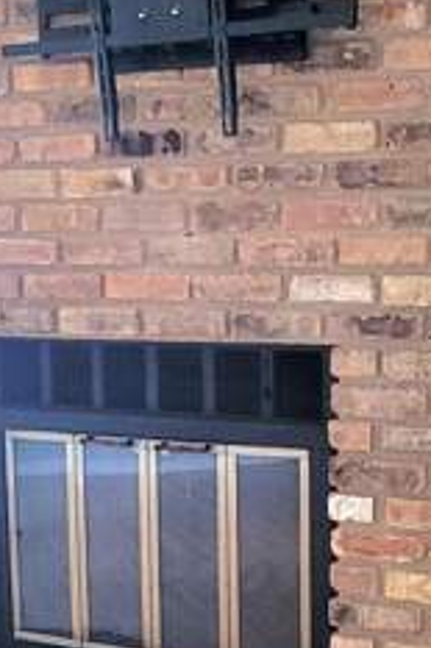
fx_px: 1115
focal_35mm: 62
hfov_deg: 21.8
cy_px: 423
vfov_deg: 32.2
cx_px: 295
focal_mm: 2.2
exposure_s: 1/30
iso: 400
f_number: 2.2
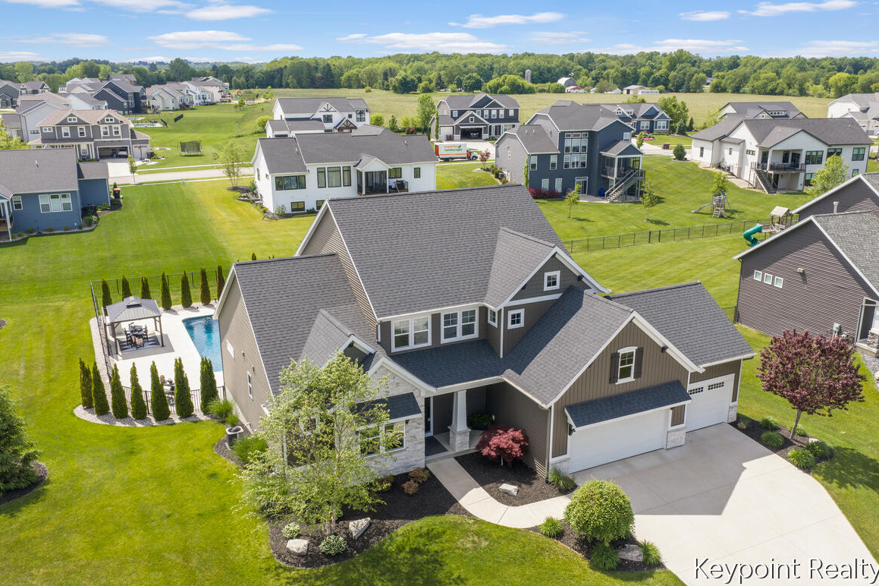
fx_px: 708
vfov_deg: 44.9
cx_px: 435
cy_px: 286
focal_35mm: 29
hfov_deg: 63.7
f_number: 5.6
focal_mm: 14.45
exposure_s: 1/120
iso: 100
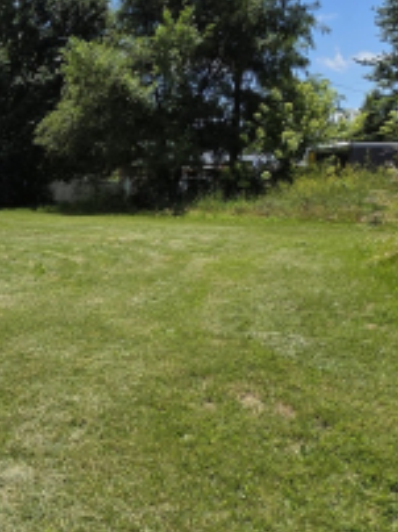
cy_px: 273
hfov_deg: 28.1
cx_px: -111
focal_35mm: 43
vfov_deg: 43.9
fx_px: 661
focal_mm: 2.2
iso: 40
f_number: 1.9
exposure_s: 1/2897
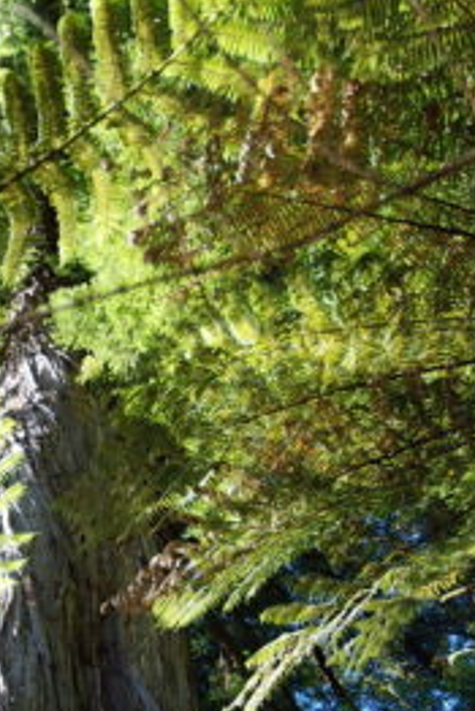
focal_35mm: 63
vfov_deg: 31.5
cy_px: 497
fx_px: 1245
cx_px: 77
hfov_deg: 21.3
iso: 100
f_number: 4.5
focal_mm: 22
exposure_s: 1/80
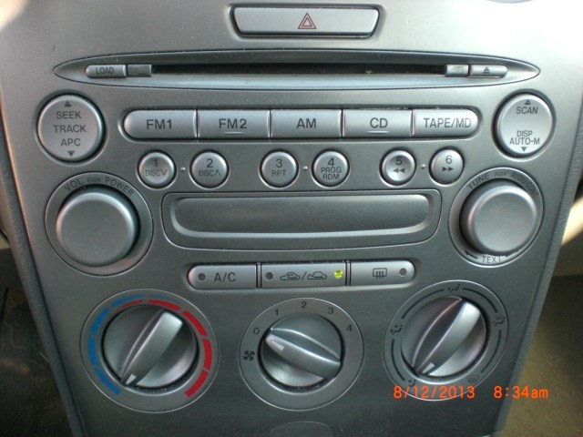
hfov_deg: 49.0
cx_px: 292
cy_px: 218
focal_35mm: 38
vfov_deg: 37.7
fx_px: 640
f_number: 3.1
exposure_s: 1/100
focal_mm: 6.3
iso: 200
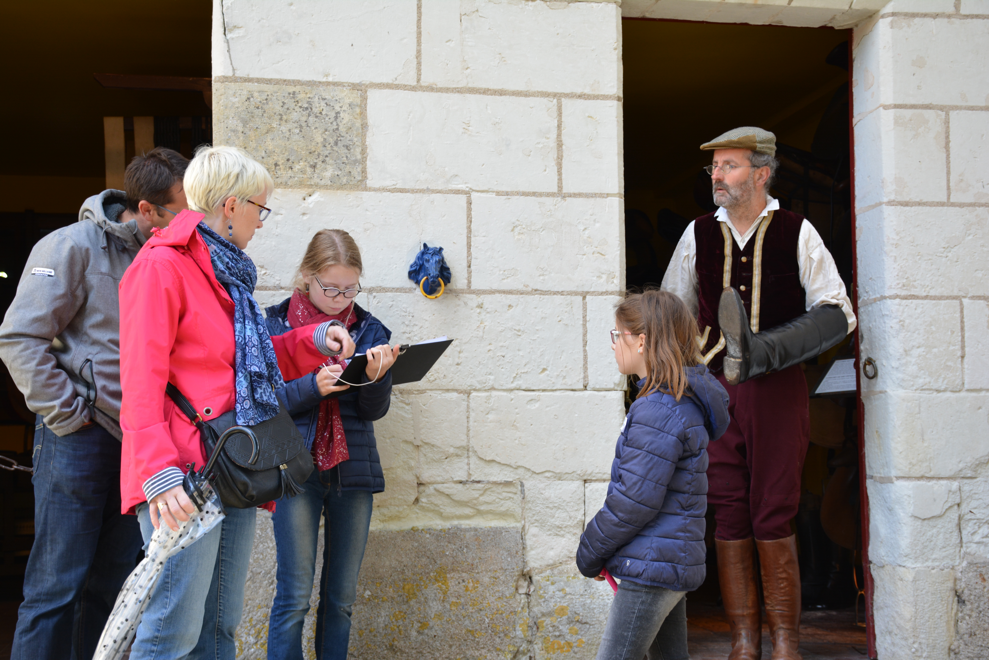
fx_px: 1401
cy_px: 330
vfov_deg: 26.5
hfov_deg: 38.9
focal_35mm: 51
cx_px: 494
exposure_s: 1/60
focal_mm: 34
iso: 220
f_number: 5.6
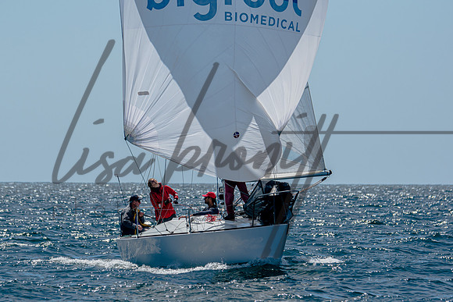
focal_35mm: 385
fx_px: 4841
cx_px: 208
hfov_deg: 5.4
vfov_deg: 3.6
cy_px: 164
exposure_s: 1/2000
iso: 200
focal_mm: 230
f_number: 5.3
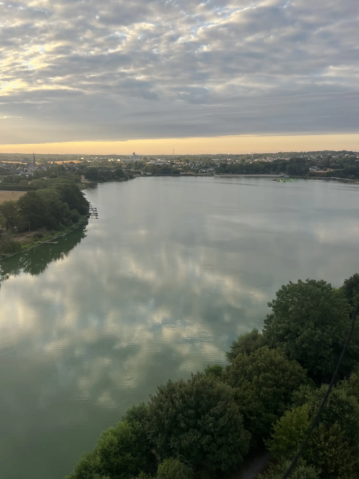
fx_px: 401
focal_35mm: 29
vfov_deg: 61.5
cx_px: 172
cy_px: 217
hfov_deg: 48.2
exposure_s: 1/1048
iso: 50
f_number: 1.5
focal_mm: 5.7
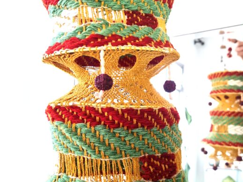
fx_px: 246
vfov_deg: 40.7
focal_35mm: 35
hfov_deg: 52.5
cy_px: 92
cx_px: 134
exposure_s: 1/120
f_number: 1.8
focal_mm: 5.4
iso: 64
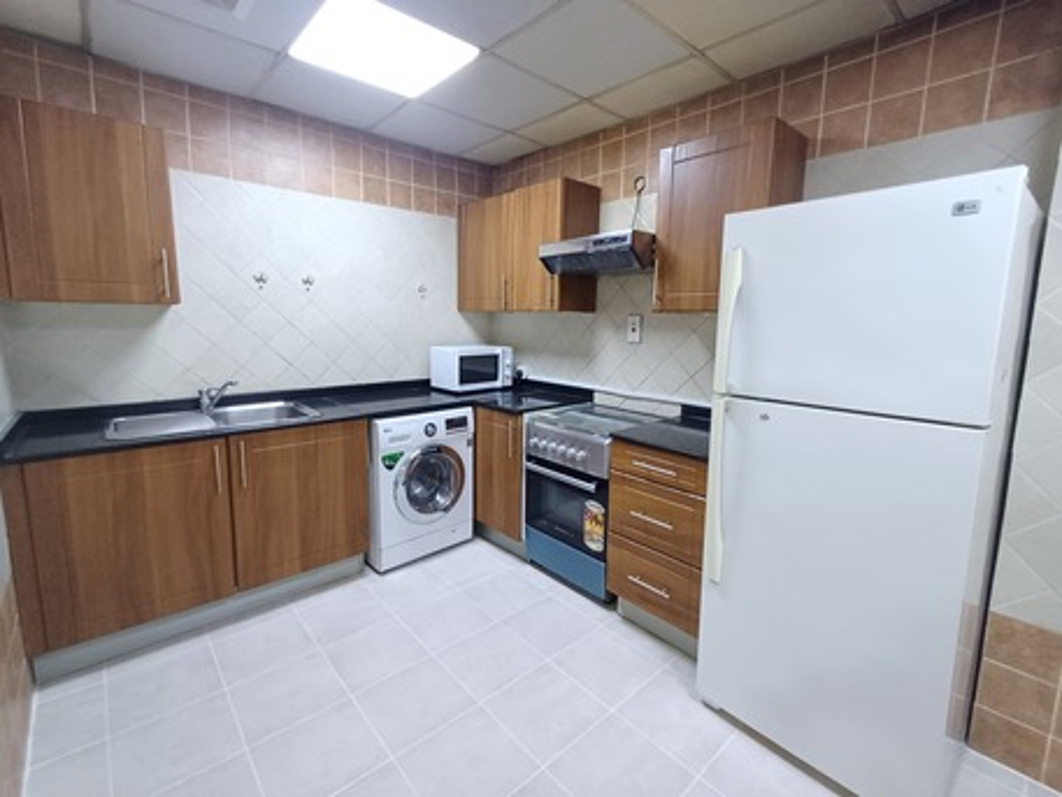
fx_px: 491
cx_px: 531
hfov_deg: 94.5
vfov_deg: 78.1
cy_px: 398
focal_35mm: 16
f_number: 2.2
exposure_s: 1/25
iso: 320
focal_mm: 1.64
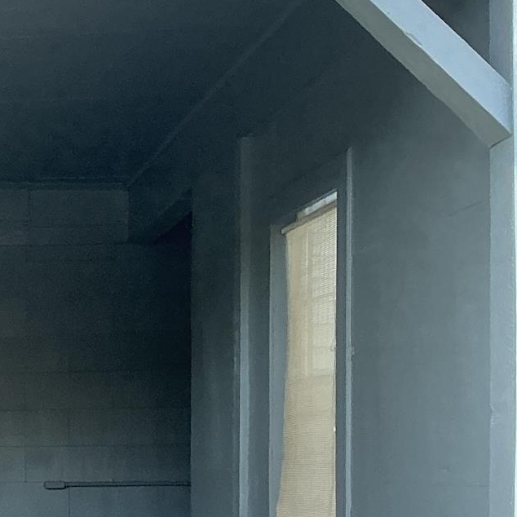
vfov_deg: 21.1
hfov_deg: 18.6
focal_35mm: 80
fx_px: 1352
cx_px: -298
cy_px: 479
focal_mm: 3
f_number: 1.8
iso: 64
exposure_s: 1/122
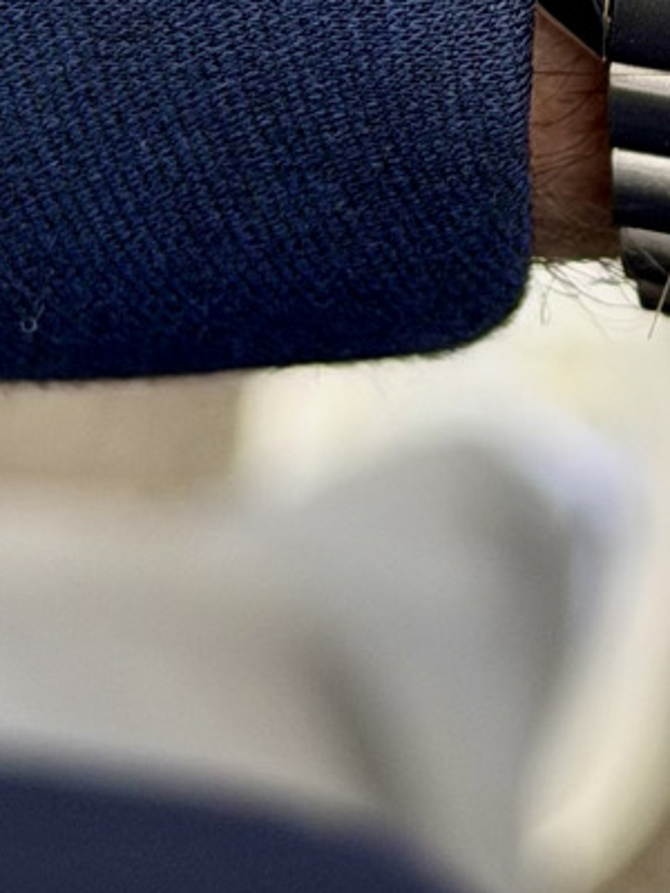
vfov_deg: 10.8
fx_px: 4645
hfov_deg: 8.1
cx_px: 903
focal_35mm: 180
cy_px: -159
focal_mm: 6.76
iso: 64
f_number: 1.78
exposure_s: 1/481
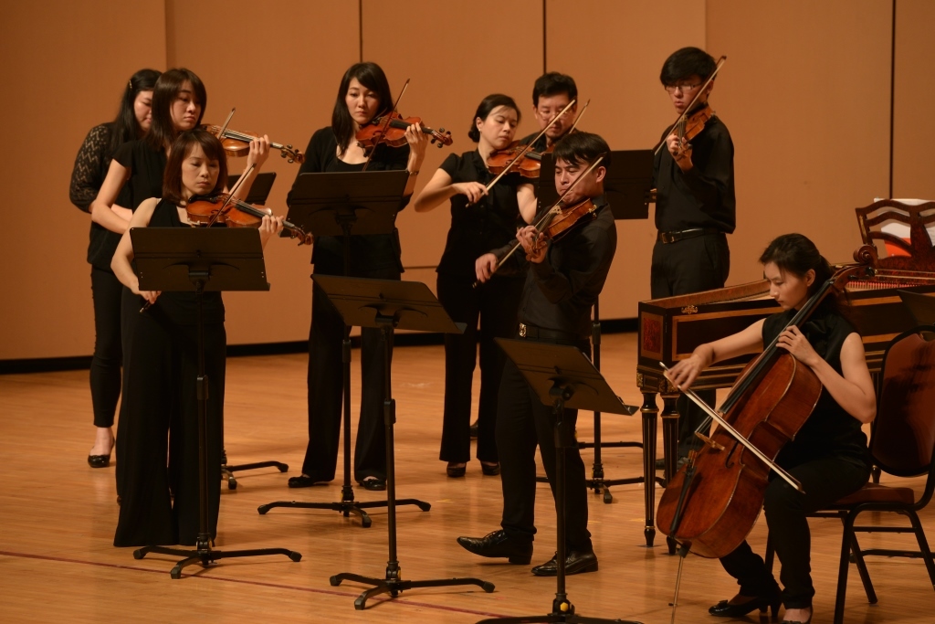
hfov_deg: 10.3
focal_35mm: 200
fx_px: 5195
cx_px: 468
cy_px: 312
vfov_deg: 6.9
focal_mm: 200
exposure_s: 1/125
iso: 800
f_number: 5
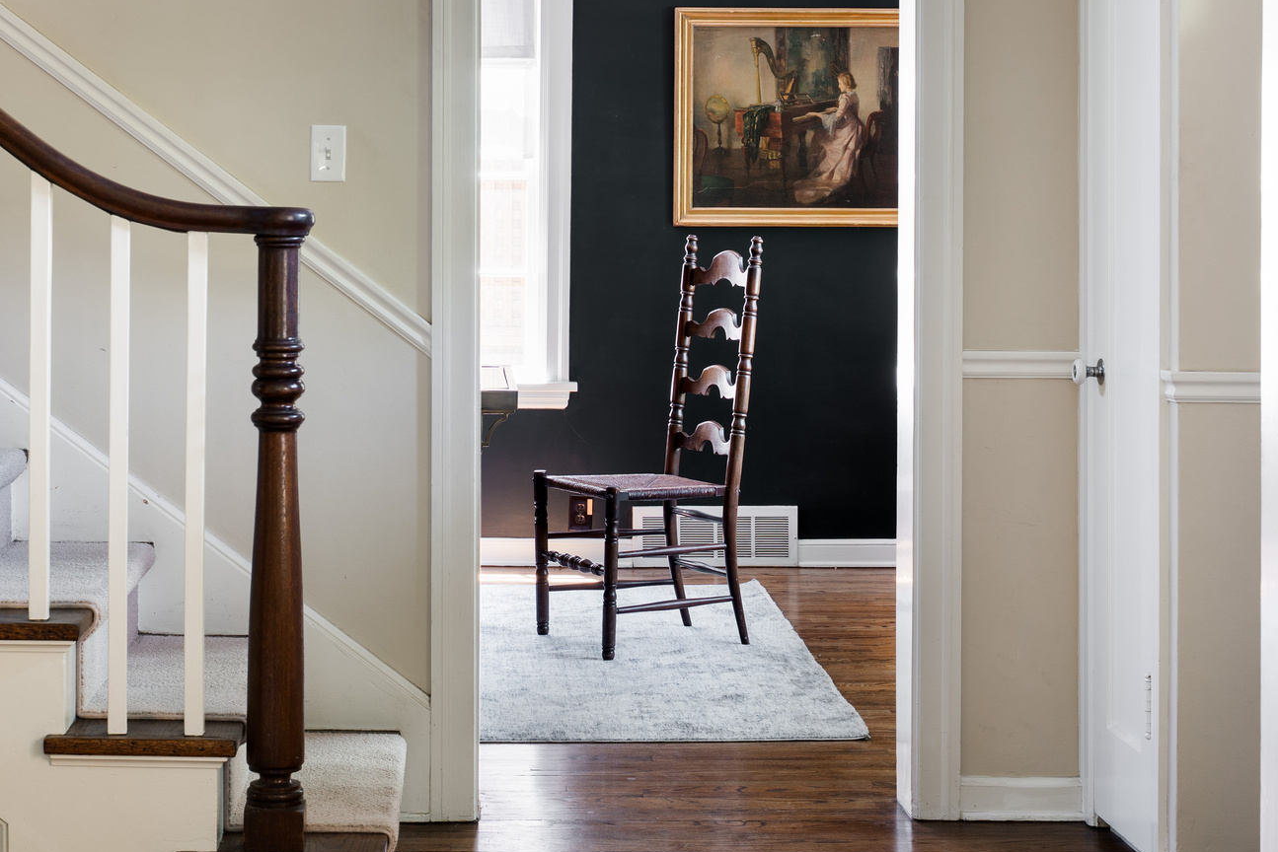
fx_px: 2465
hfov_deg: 28.9
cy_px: 197
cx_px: 458
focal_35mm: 69
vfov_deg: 19.5
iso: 100
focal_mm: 43.9
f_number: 6.3
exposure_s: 1/1.25
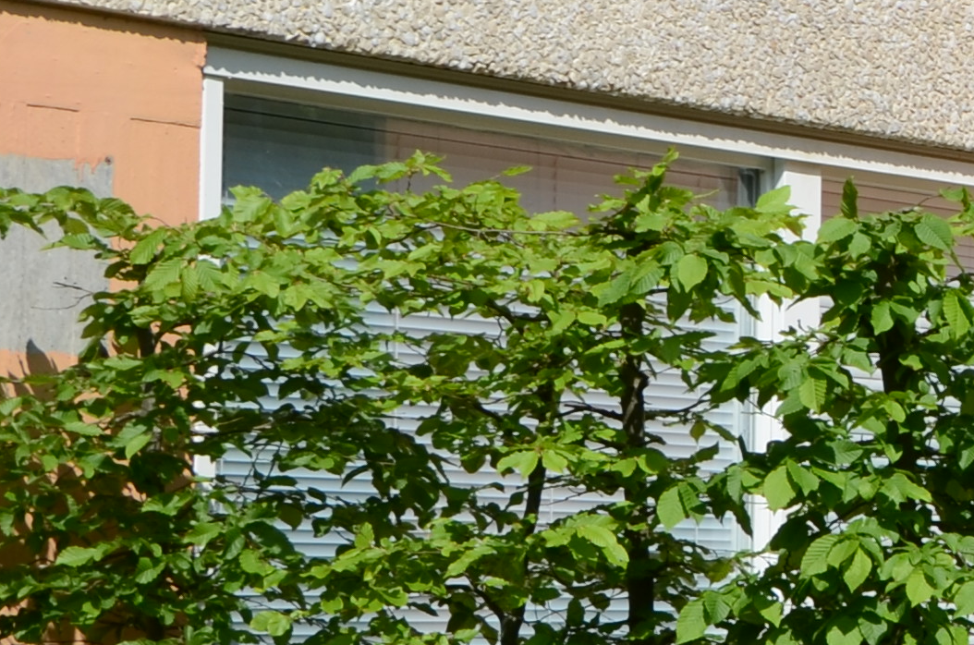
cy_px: 275
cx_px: 2145
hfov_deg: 10.5
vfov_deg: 7.8
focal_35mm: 175
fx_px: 4734
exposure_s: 1/250
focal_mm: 25
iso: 100
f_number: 8
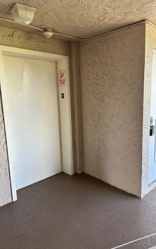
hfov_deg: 47.6
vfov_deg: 70.4
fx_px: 177
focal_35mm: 26
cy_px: 125
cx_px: 83
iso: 100
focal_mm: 6.86
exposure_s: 1/121
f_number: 1.78
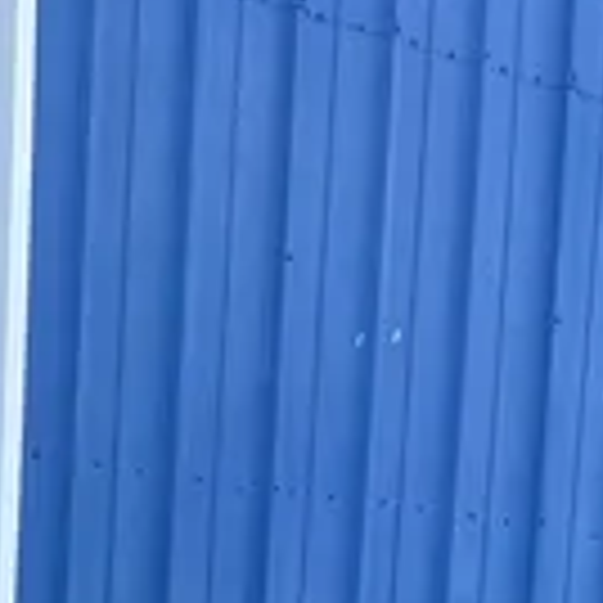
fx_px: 2483
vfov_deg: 11.0
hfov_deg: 12.7
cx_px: -468
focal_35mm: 126
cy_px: 1568
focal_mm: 4.2
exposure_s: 1/619
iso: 50
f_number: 1.6
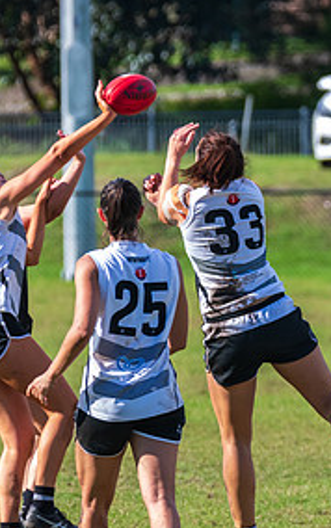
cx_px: 258
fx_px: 13684
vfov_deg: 2.2
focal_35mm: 950
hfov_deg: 1.4
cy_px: 324
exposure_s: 1/1250
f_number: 8
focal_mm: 350
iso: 800
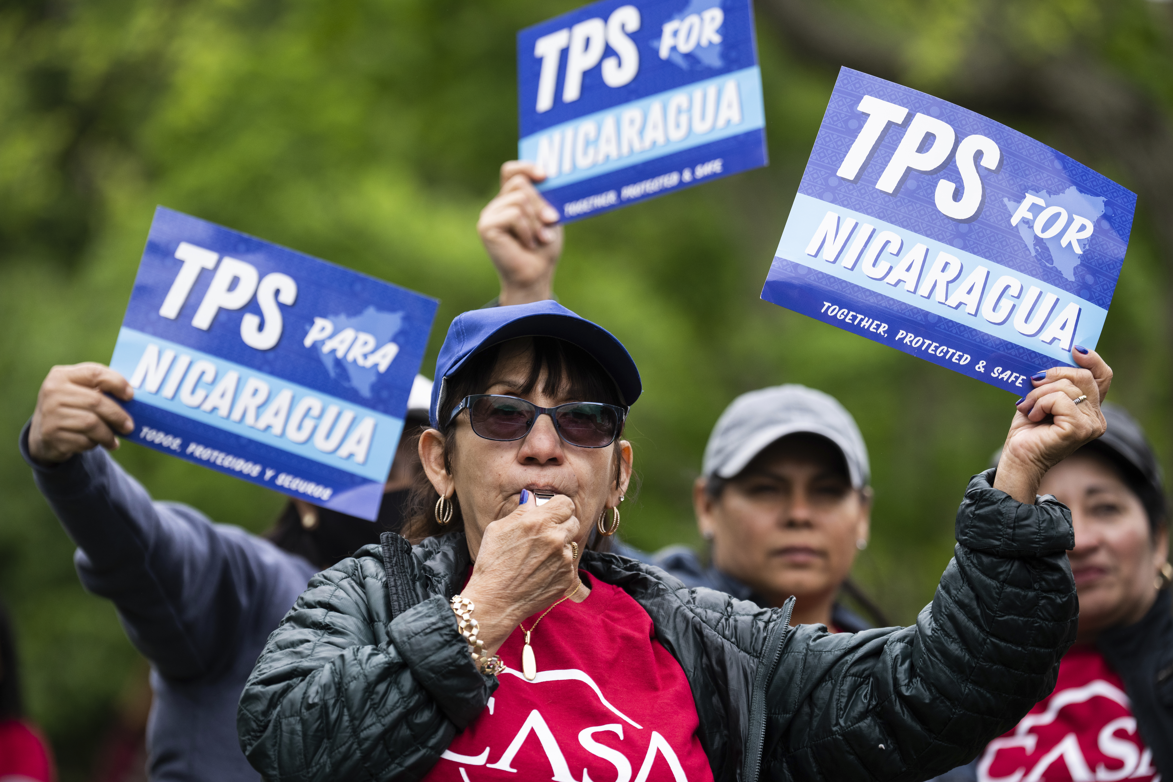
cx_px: 586
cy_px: 391
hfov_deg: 13.8
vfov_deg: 9.2
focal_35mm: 149
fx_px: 4855
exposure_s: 1/2000
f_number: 3.2
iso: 640
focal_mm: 149
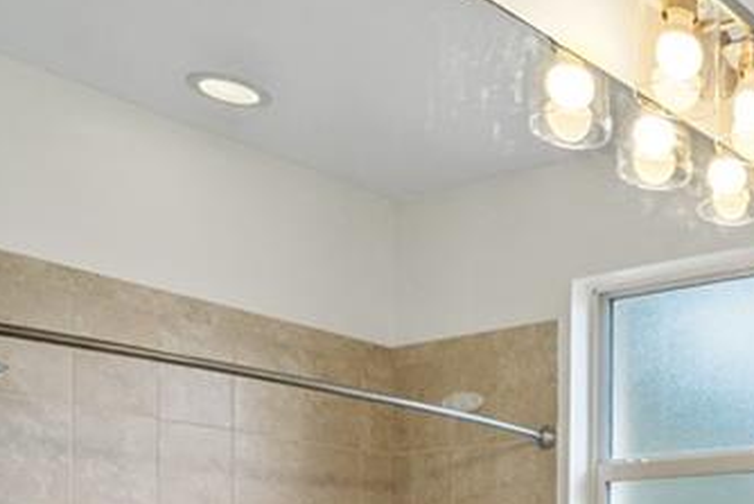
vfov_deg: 24.7
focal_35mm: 49
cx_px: 966
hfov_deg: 31.6
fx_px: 1027
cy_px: 615
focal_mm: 16
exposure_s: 1/60
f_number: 8
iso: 400
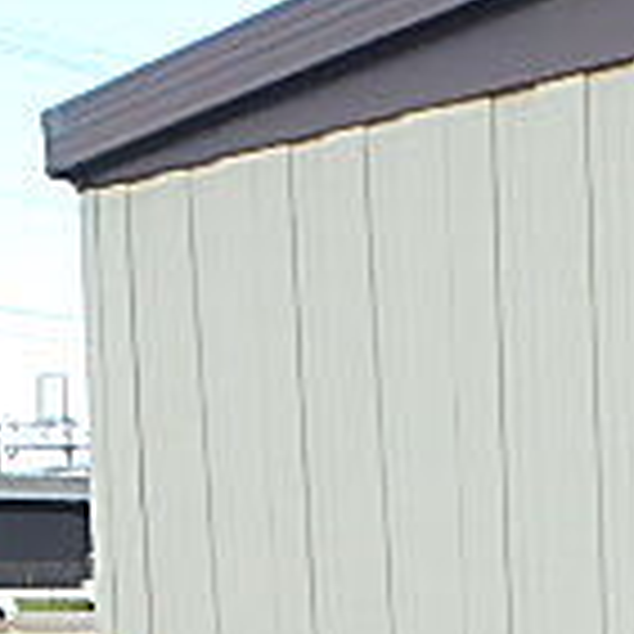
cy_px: 809
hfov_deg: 17.3
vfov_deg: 19.2
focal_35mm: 84
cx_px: 1102
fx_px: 1741
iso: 125
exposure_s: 1/500
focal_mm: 3.7
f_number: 3.5
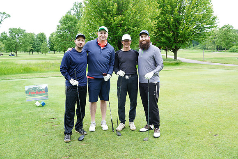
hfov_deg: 58.7
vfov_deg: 41.1
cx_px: 119
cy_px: 80
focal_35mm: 32
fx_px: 212
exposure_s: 1/100
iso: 250
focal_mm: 32
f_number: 7.1
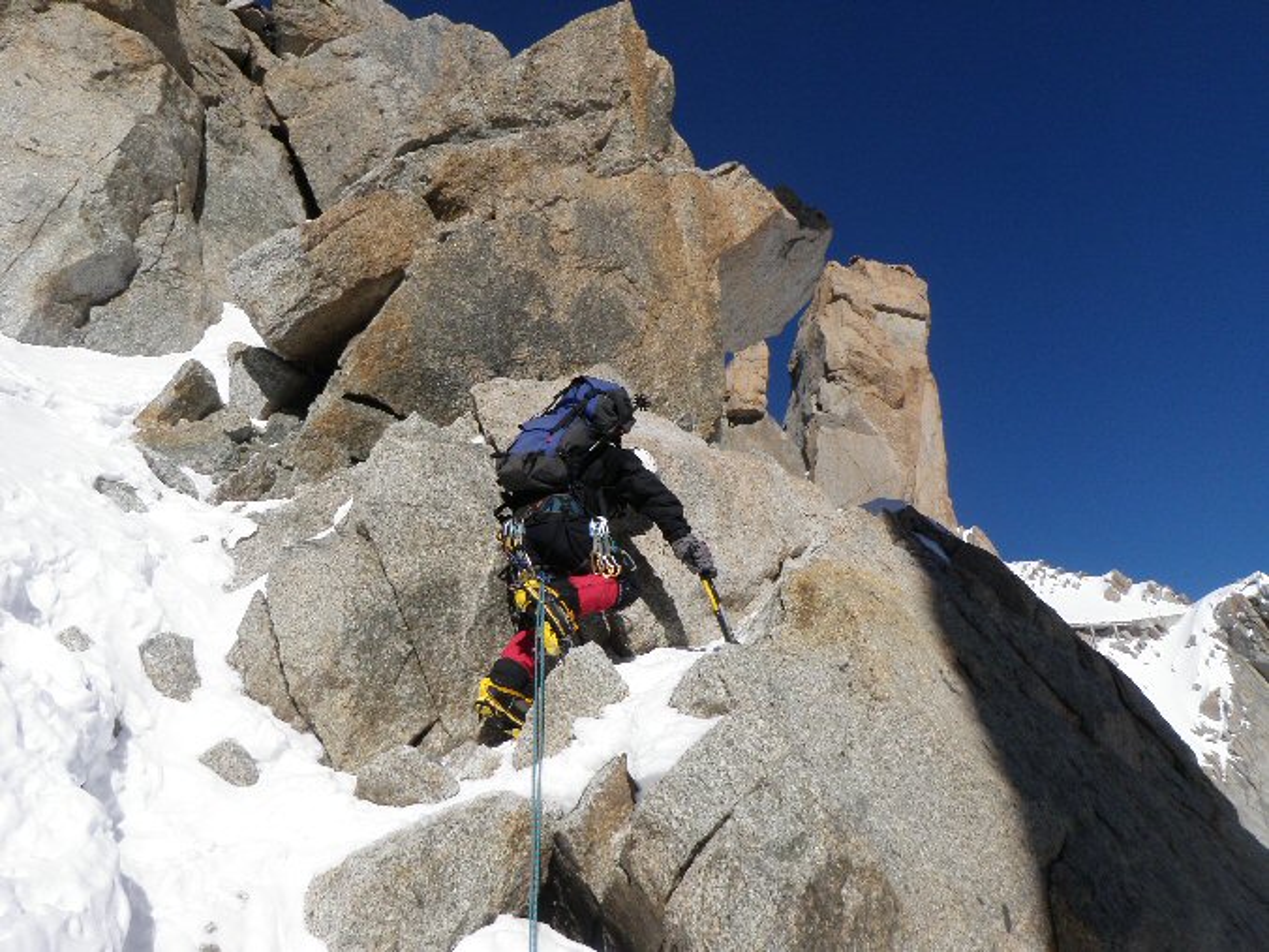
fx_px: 1026
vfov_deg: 49.7
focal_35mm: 28
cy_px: 476
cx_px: 634
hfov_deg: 63.4
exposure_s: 1/500
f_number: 5
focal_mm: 5
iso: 50
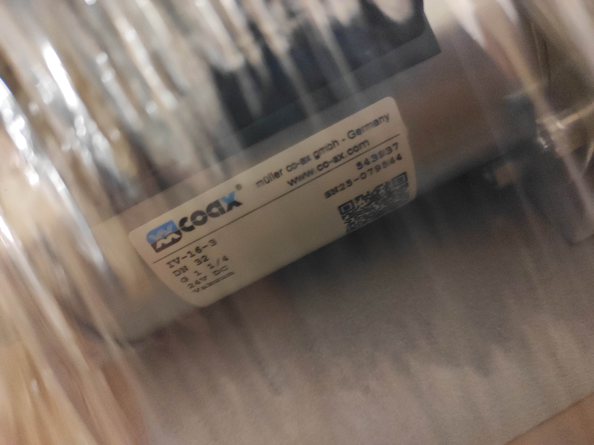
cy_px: 222
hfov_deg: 69.4
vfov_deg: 54.8
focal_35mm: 25
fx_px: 429
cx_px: 297
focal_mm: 5.43
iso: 1393
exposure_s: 1/20
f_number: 1.89
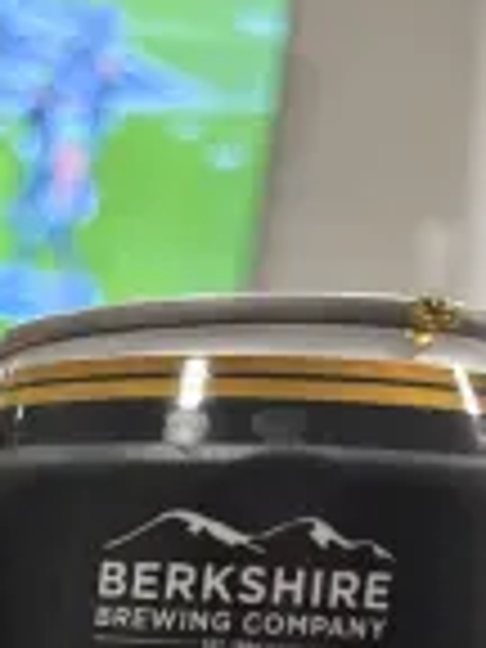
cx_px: -99
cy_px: 882
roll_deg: -1.1
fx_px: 1348
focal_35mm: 72
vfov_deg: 23.4
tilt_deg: -12.2
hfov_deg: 19.3
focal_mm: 5.96
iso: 1000
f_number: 1.6
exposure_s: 1/30
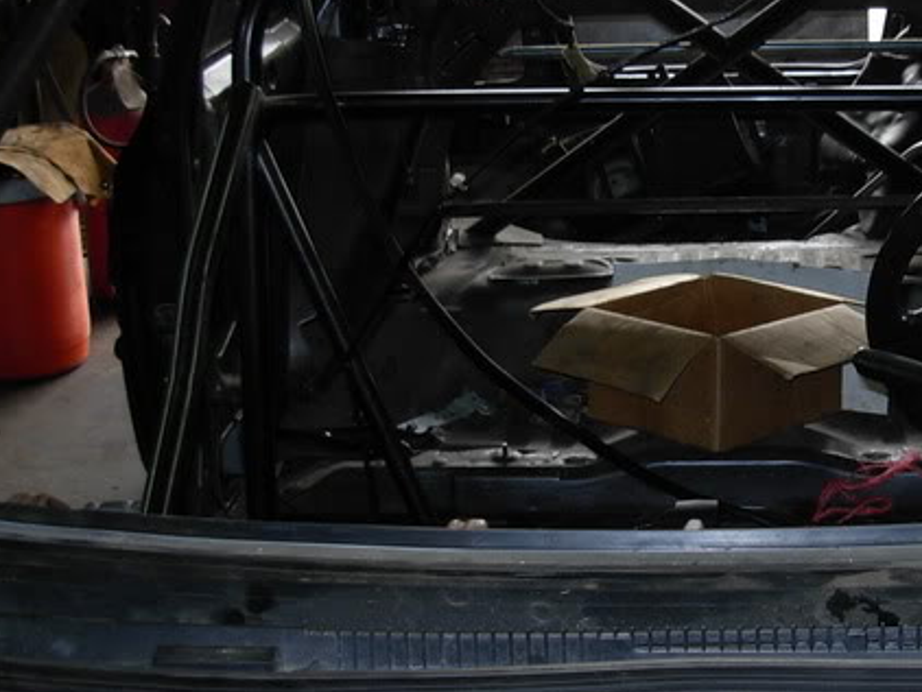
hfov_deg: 26.7
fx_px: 1919
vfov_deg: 20.5
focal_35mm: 72
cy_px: 312
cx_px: 682
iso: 79
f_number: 2.9
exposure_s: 1/33.9
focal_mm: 6.3
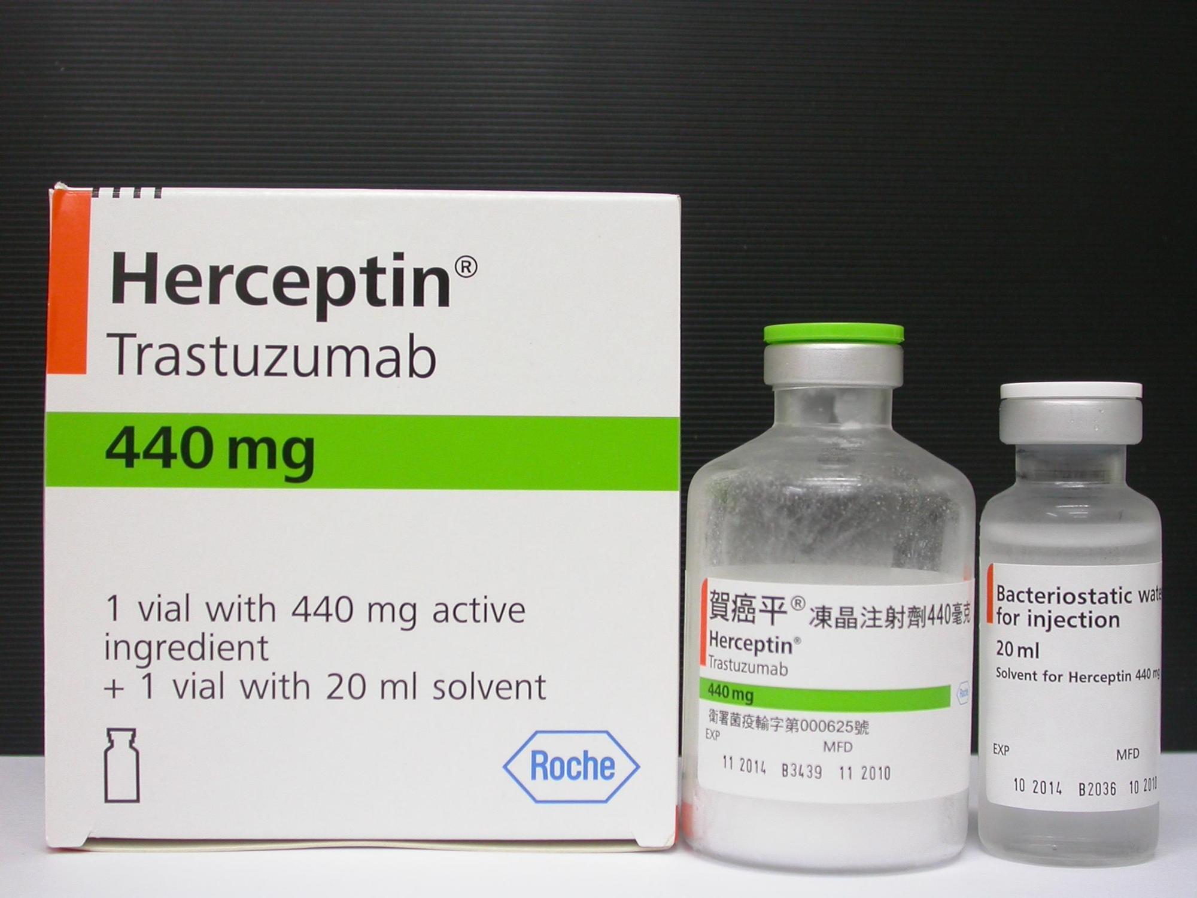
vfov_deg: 24.4
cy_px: 449
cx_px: 598
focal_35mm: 60
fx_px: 2075
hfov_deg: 32.2
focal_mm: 12.6
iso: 100
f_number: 3.1
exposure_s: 1/17
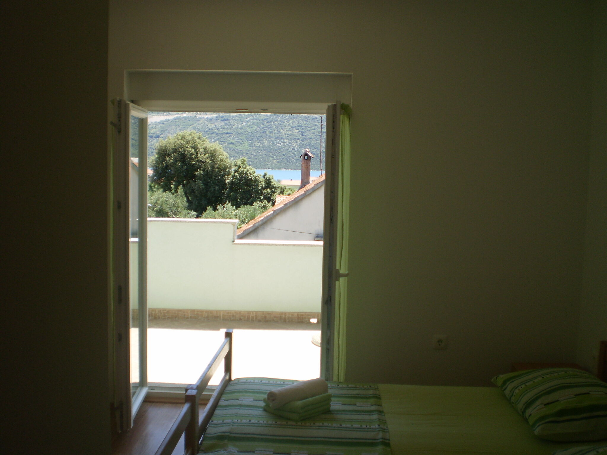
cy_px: 228
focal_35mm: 36
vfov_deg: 39.7
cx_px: 304
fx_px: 631
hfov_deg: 51.4
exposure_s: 1/320
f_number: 3.1
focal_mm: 6.3
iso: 64
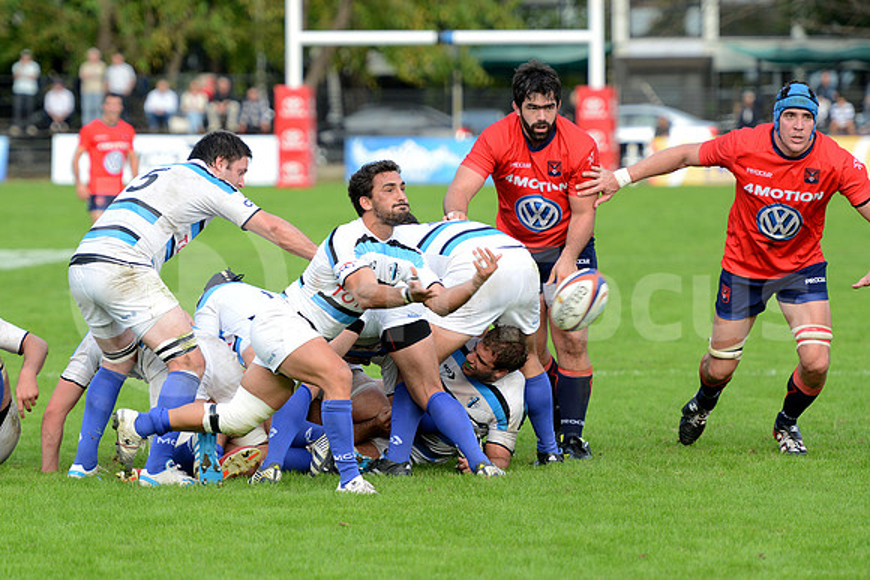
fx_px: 4834
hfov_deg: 10.3
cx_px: 435
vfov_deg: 6.9
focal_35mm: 200
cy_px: 290
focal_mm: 200
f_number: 4
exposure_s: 1/500
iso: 640
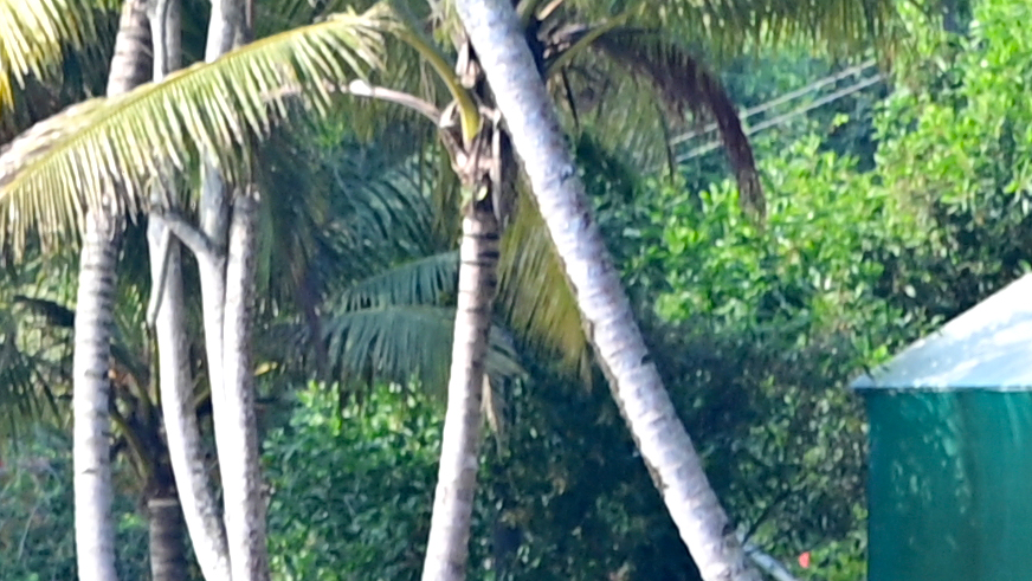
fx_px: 12810
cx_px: -2090
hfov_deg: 4.4
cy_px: 663
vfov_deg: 2.6
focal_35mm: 468
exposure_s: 1/160
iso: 160
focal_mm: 70
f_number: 6.3
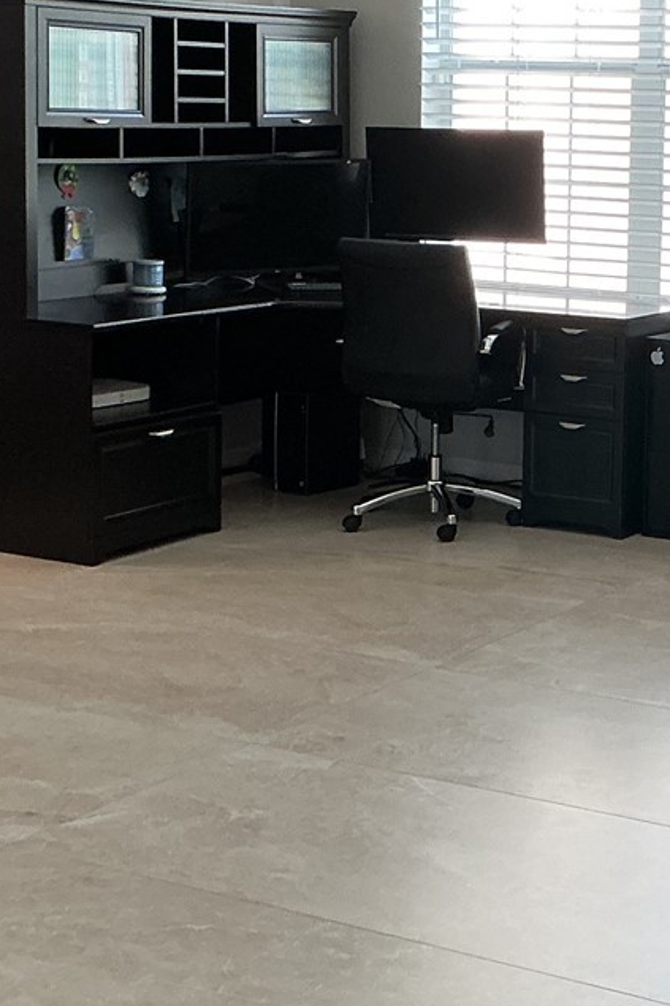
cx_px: 665
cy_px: 333
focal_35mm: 76
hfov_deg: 17.5
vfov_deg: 26.5
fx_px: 2123
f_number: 1.8
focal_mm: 3
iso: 80
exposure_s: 1/60
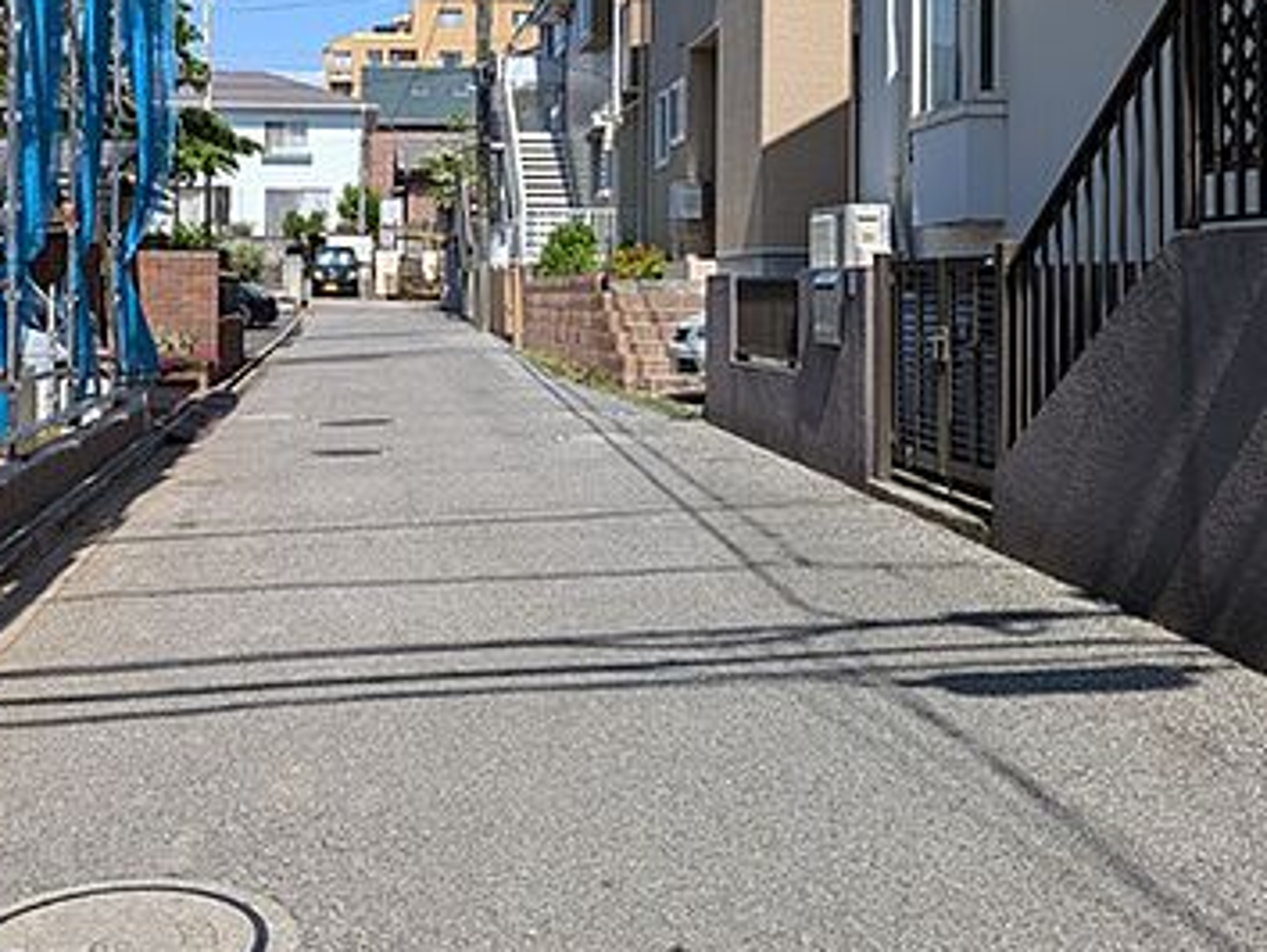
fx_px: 1538
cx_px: 487
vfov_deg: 33.9
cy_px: 274
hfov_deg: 44.5
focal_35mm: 42
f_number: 1.7
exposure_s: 1/1802
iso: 27
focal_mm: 4.53
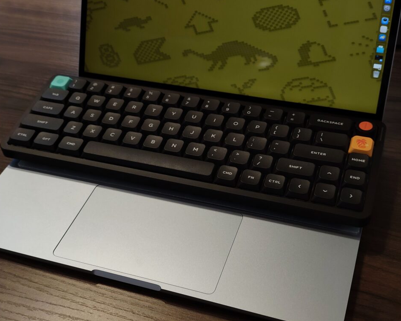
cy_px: 161
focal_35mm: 53
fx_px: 629
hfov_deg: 35.3
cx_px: 185
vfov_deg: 28.6
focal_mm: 7.1
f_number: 2
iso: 551
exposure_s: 1/100
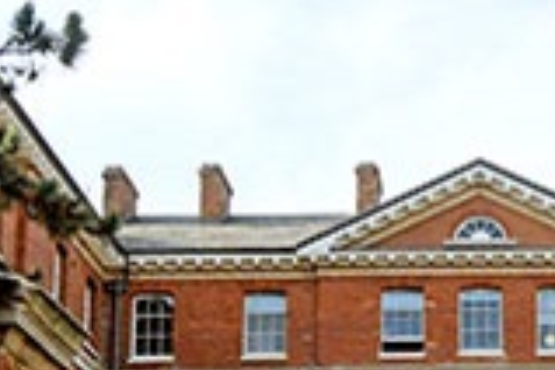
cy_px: 468
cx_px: 562
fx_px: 1572
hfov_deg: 19.4
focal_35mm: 102
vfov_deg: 13.0
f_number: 3.5
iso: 400
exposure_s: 1/1600
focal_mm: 18
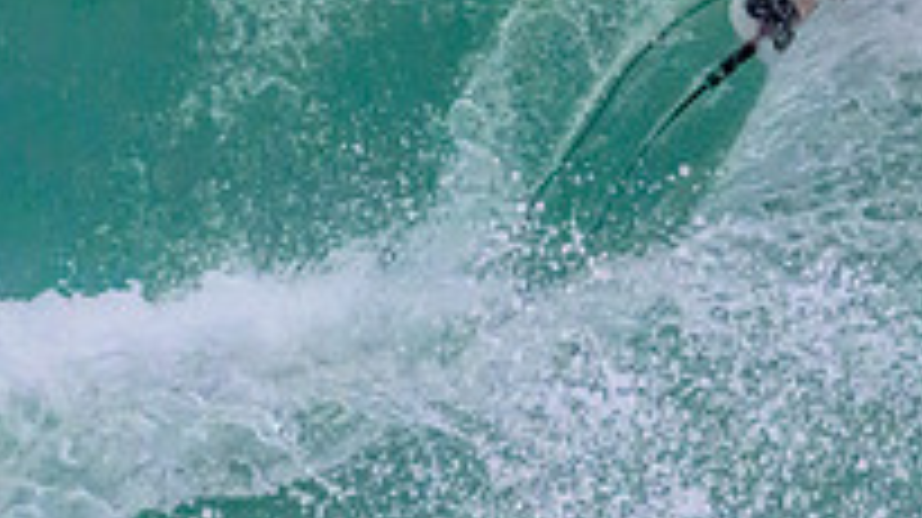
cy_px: -146
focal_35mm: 2374
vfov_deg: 0.5
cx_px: 1264
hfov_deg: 0.9
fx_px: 58001
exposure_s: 1/1600
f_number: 11
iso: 25600
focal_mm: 800
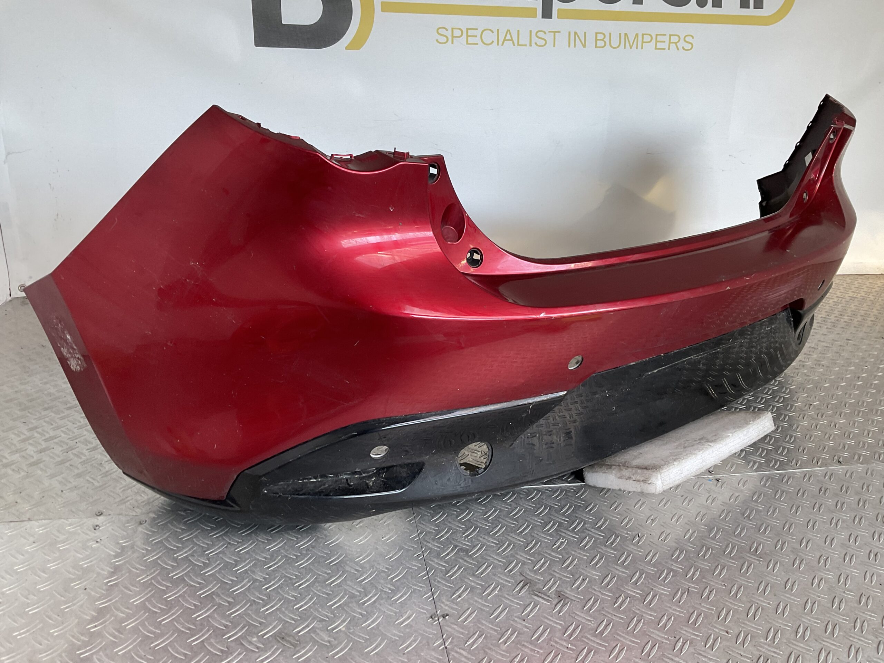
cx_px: 442
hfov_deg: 61.7
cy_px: 332
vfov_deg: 48.2
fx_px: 741
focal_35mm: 29
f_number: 1.8
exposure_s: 1/60
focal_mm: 3
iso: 40
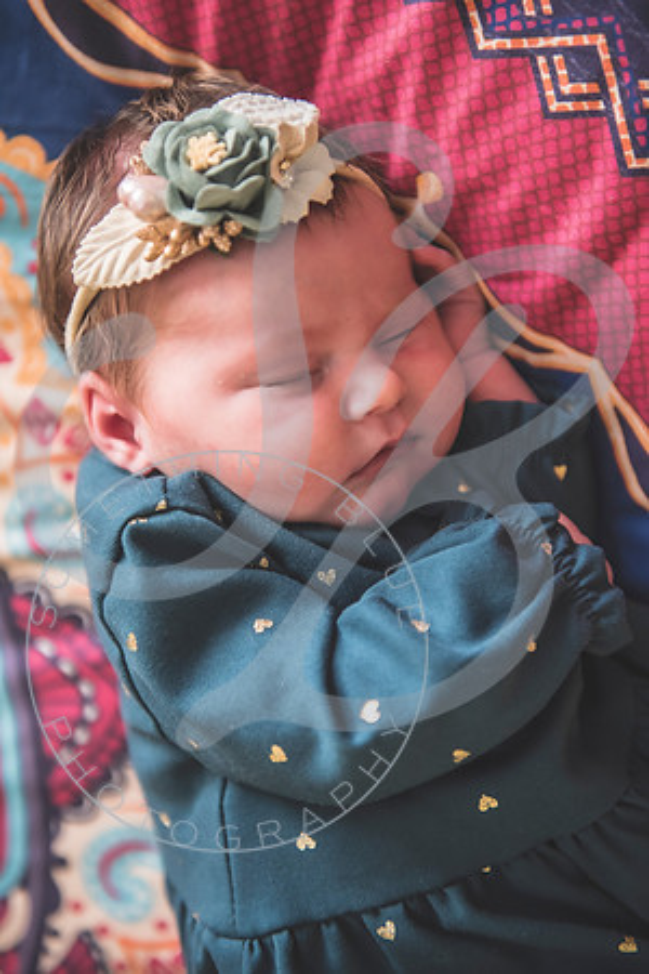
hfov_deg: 26.0
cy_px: 487
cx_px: 324
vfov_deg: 38.2
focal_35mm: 52
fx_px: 1406
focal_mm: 52
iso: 1000
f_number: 2.8
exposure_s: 1/250
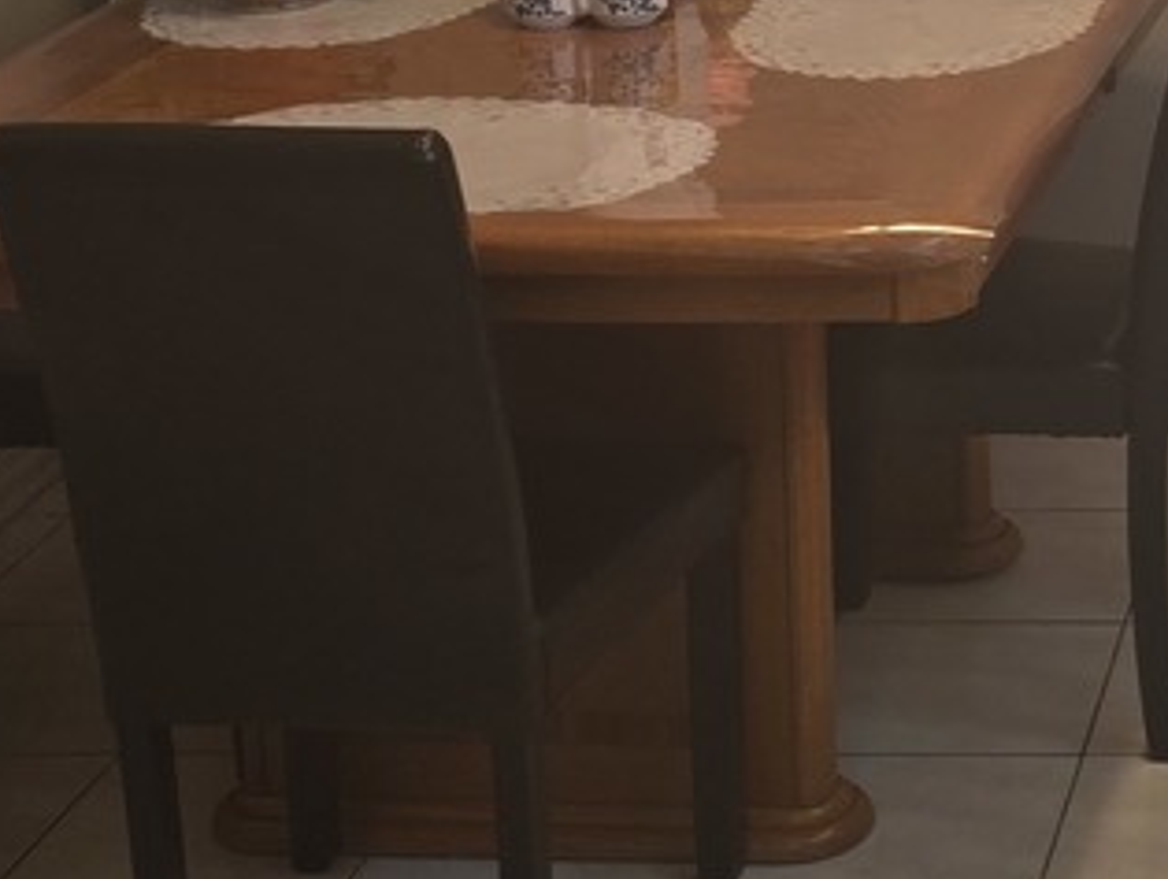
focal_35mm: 105
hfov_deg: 17.2
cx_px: 1643
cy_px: -100
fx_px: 3547
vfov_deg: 13.8
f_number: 1.7
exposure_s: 1/120
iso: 100
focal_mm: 6.25
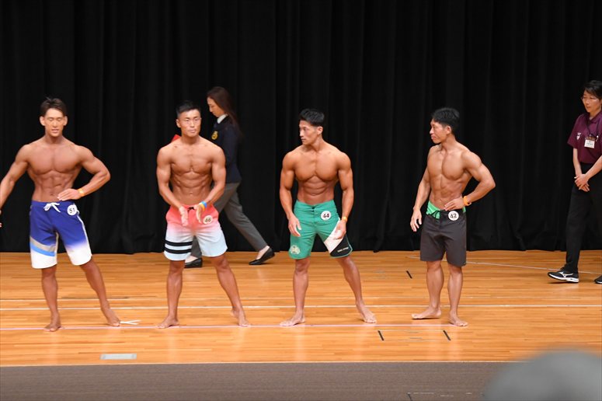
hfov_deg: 13.7
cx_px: 301
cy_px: 200
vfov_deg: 9.1
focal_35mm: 150
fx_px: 2507
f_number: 5.6
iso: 4000
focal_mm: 100
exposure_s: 1/400
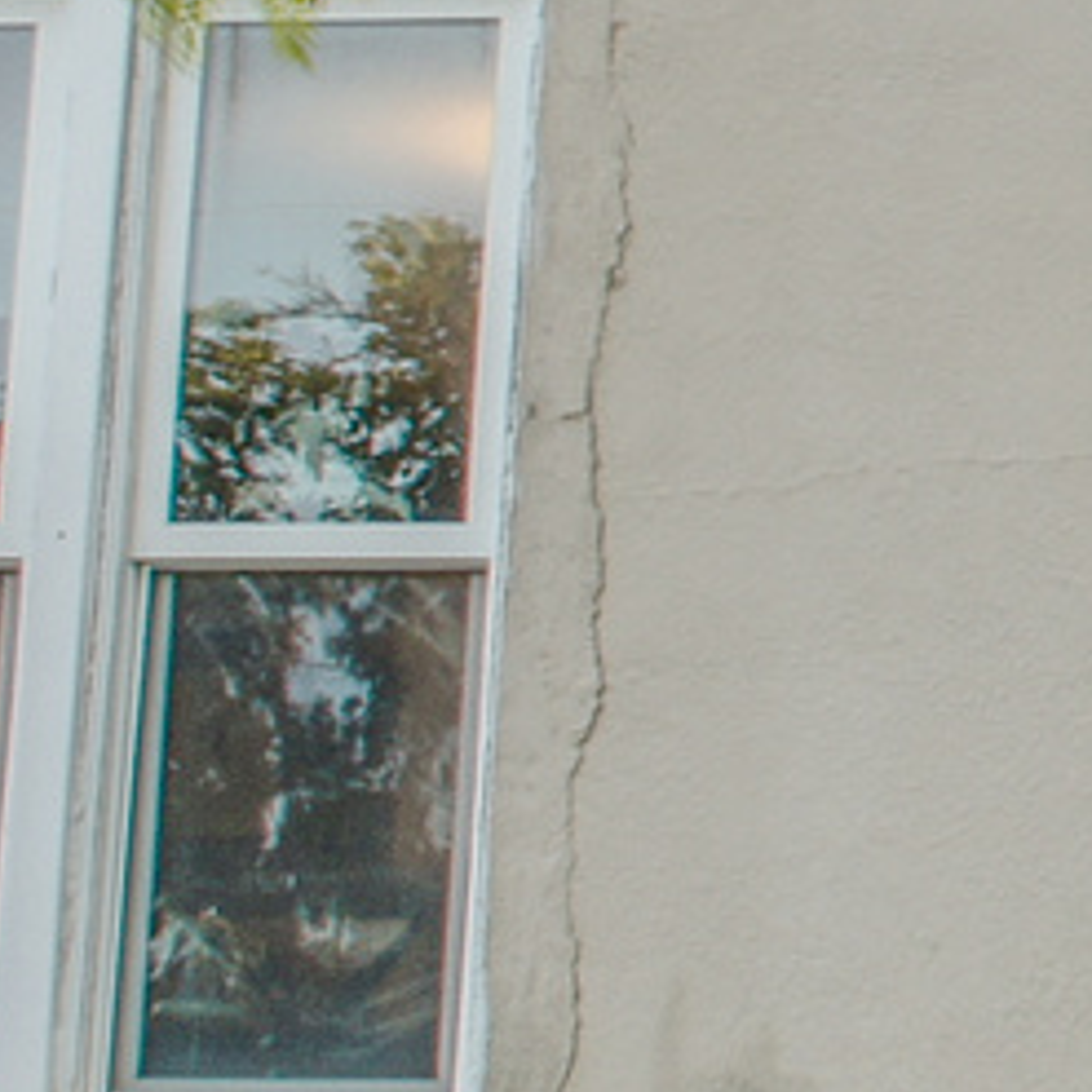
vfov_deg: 9.1
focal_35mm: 190
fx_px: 6781
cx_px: 2843
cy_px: -237
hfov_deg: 8.3
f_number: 9
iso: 200
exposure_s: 1/30
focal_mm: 18
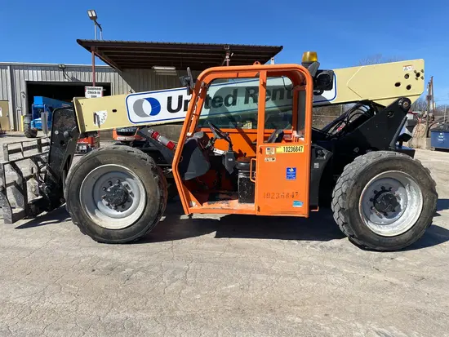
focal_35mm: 26
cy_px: 168
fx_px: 337
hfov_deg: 67.3
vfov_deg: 53.1
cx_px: 224
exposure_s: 1/3125
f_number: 1.8
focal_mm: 4.25
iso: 32
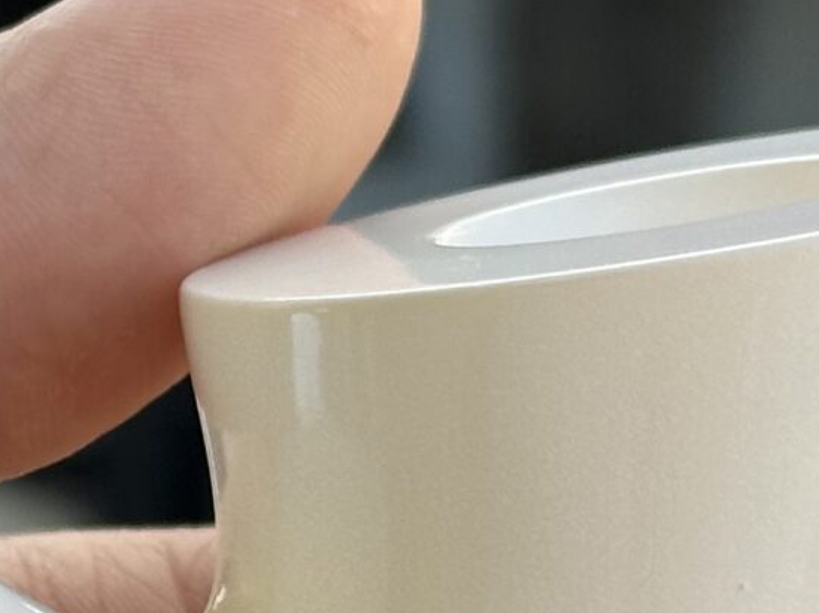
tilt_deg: -20.3
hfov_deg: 8.7
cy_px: 622
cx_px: -340
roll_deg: +0.1
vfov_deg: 6.6
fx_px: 5296
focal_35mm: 224
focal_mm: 6.86
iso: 64
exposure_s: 1/549
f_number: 1.78
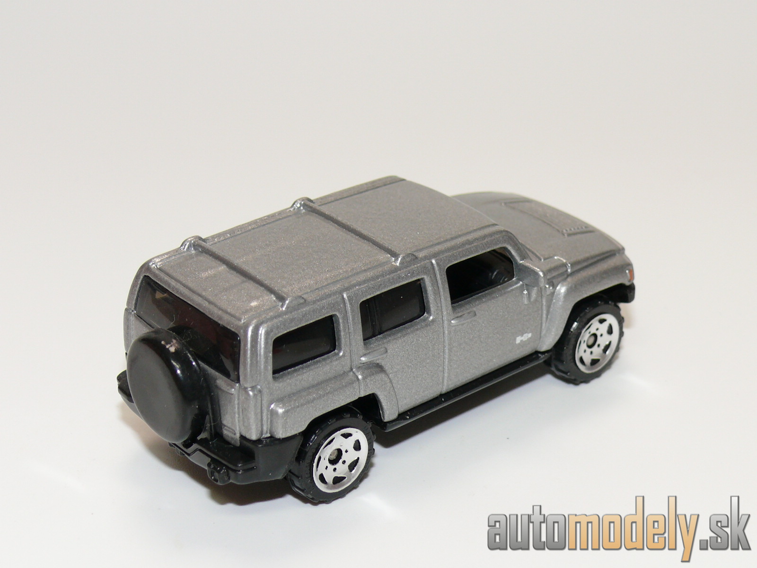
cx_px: 378
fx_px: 1793
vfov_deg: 18.0
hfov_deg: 23.8
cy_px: 284
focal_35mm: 82
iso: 100
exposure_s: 1/30
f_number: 4
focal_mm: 12.1
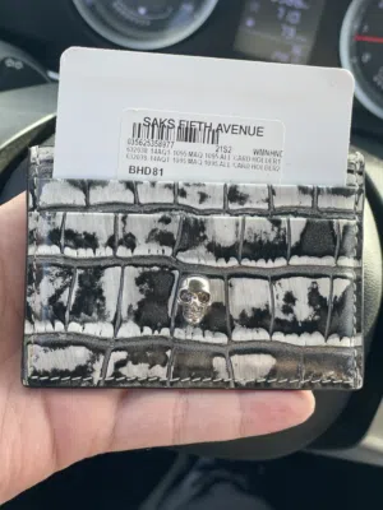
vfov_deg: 36.8
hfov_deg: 28.0
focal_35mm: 52
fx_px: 767
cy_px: 255
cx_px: 192
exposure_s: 1/122
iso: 32
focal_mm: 6
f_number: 2
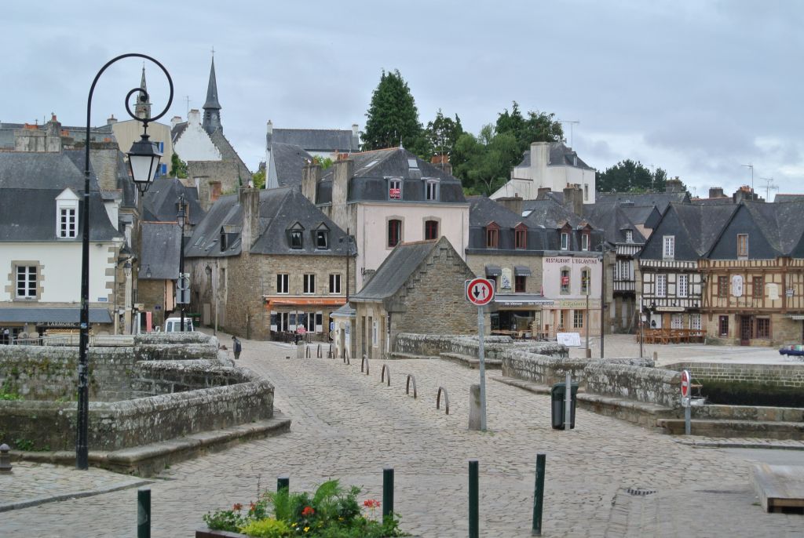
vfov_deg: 16.9
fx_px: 1812
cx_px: 402
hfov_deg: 25.0
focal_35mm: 81
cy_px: 269
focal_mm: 30
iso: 100
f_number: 5.6
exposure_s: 1/125
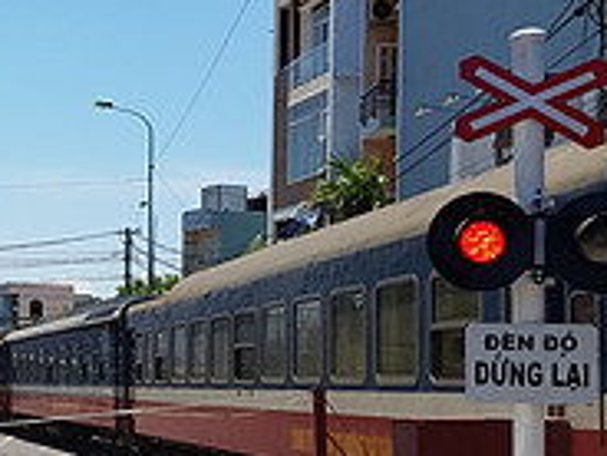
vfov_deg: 17.9
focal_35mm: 82
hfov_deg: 21.4
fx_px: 1438
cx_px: -195
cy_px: 335
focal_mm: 4.2
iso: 40
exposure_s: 1/2464
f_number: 1.7
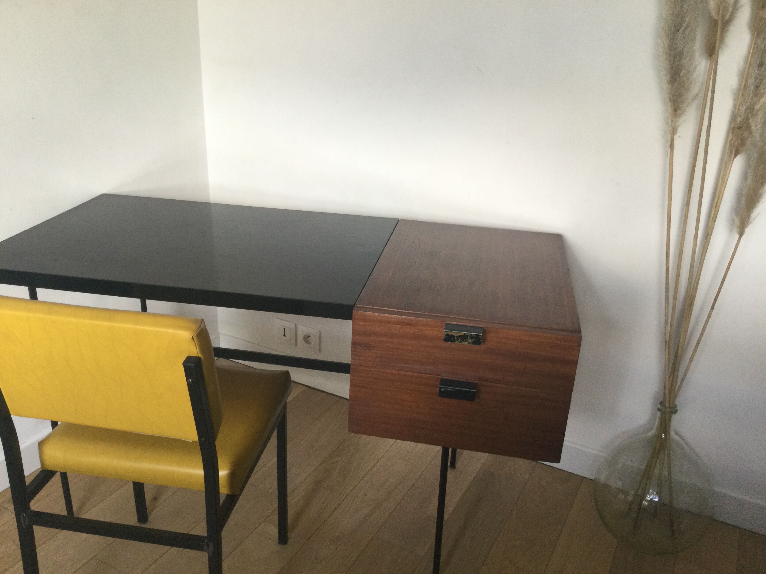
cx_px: 383
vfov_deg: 45.4
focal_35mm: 31
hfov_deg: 58.4
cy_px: 287
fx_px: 686
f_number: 2.4
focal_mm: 3.3
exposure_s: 1/33
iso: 100
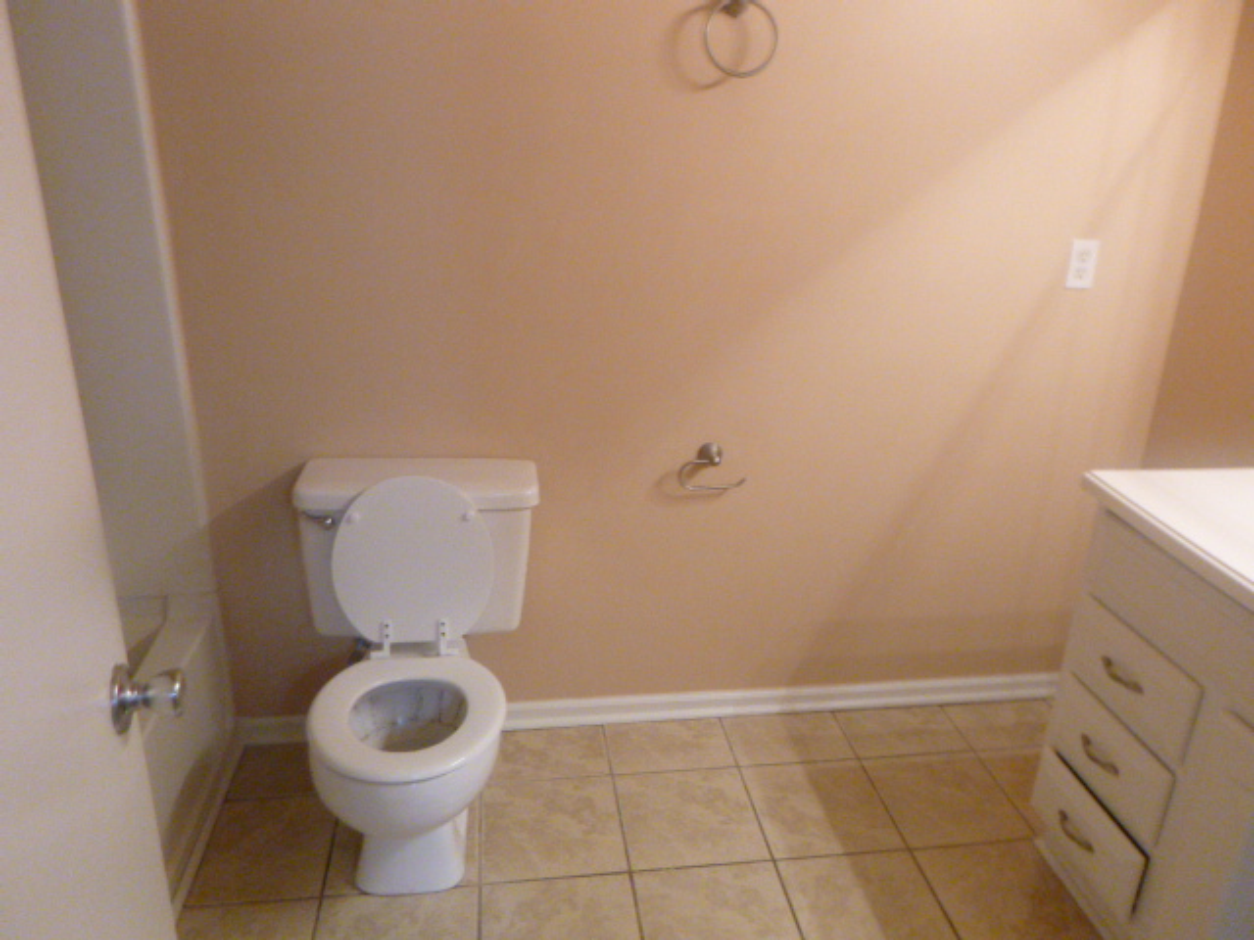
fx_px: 906
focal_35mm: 25
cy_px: 470
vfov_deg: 54.9
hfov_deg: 69.4
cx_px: 627
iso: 400
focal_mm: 4.5
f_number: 3.9
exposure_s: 1/13
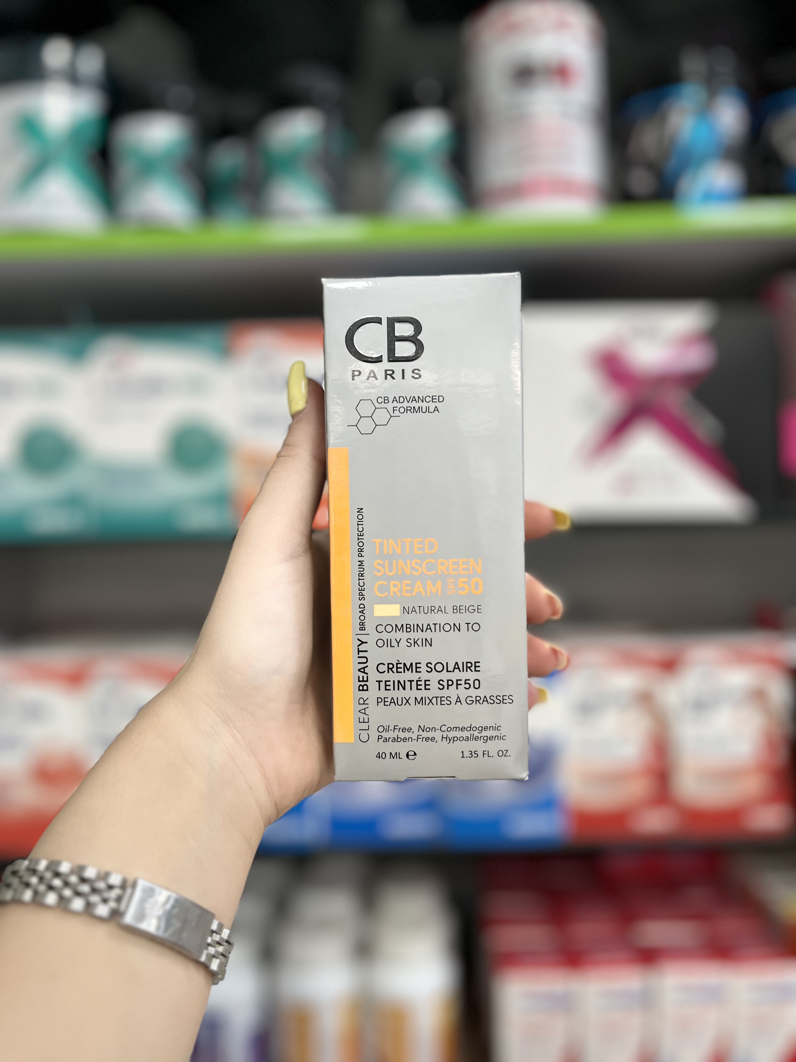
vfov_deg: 67.3
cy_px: 531
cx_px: 398
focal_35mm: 26
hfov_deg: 53.1
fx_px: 797
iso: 125
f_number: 1.6
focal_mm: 5.1
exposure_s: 1/100
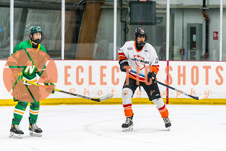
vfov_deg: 7.2
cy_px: 71
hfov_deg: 10.8
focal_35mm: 190
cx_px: 148
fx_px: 1194
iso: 1800
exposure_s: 1/640
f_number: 2.8
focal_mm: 145
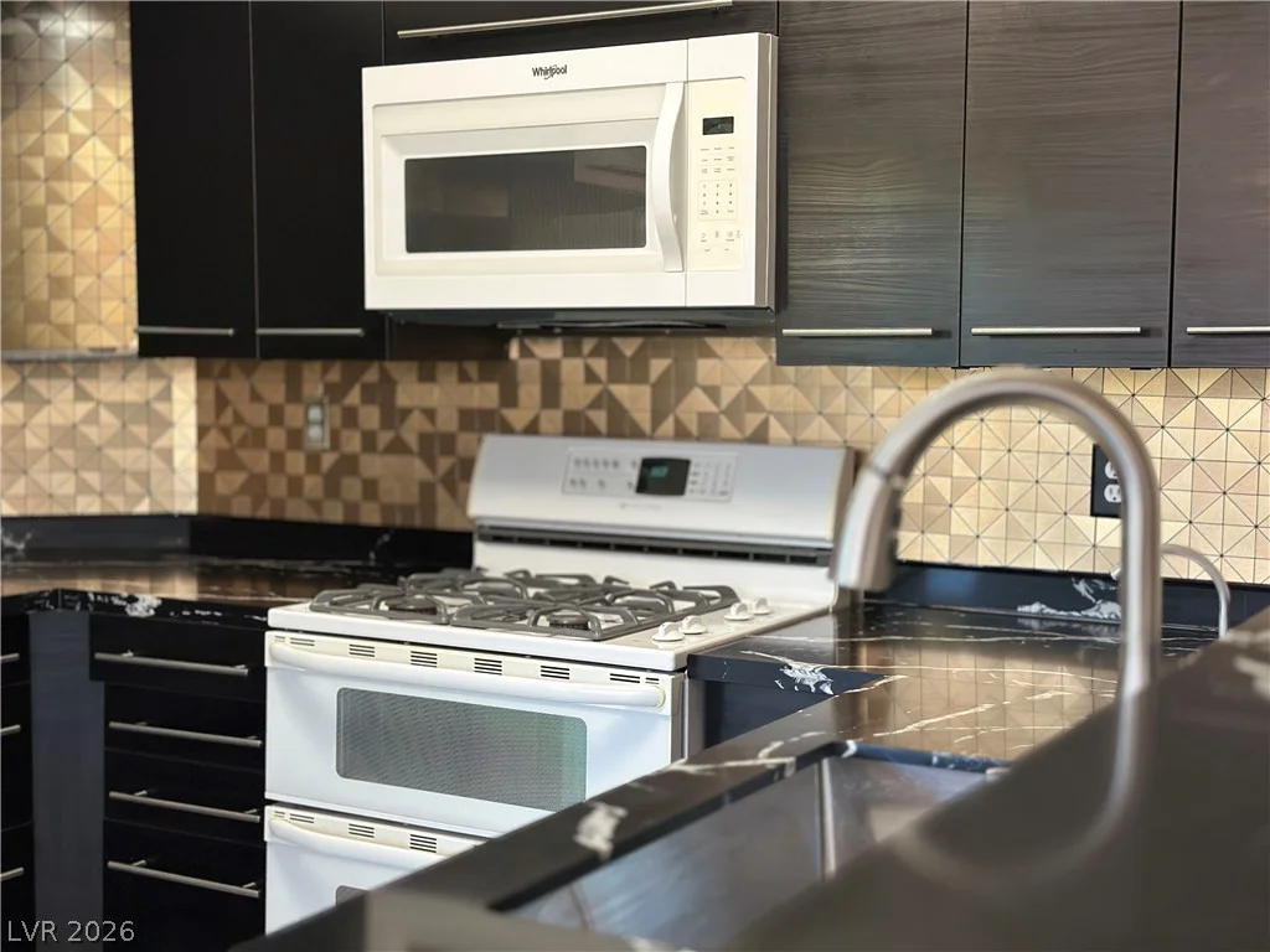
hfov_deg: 39.7
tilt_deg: -4.1
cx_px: 635
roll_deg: -0.2
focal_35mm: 48
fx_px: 1761
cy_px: 476
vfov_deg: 30.3
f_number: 1.78
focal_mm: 6.86
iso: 200
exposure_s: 1/60
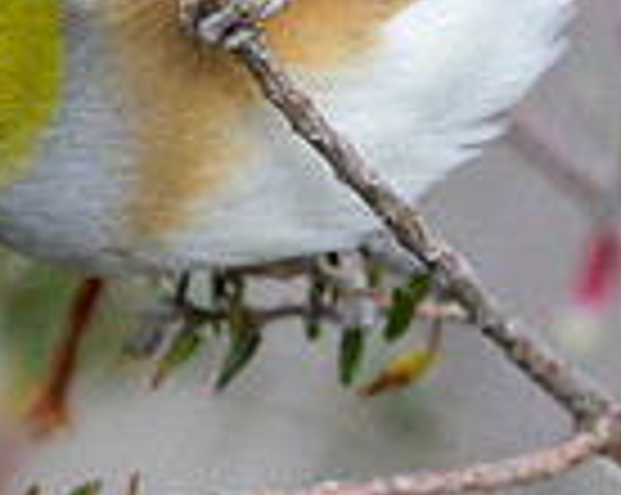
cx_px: 958
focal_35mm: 4396
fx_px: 80681
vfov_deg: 0.4
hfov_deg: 0.4
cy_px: -270
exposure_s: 1/2500
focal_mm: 400
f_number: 2.8
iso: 400
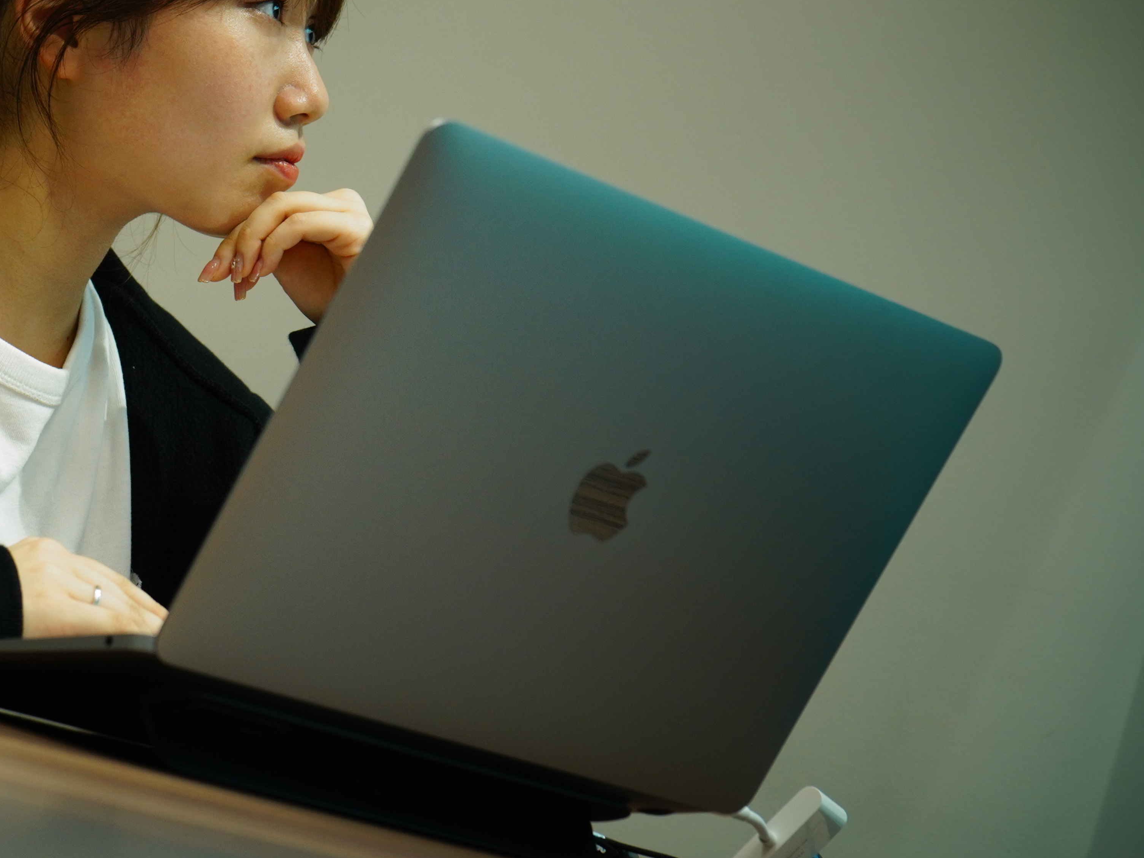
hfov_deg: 19.0
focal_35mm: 102
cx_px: 155
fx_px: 3371
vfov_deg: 14.5
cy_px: 285
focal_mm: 53
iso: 800
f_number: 5.6
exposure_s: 1/160
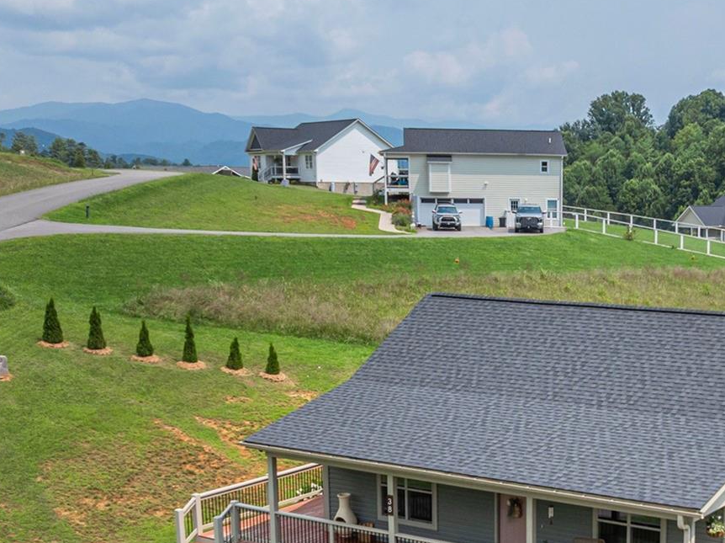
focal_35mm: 57
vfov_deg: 25.1
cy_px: 444
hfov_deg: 32.6
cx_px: 607
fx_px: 1193
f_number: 2.8
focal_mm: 12.29
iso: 200
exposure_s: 1/4000
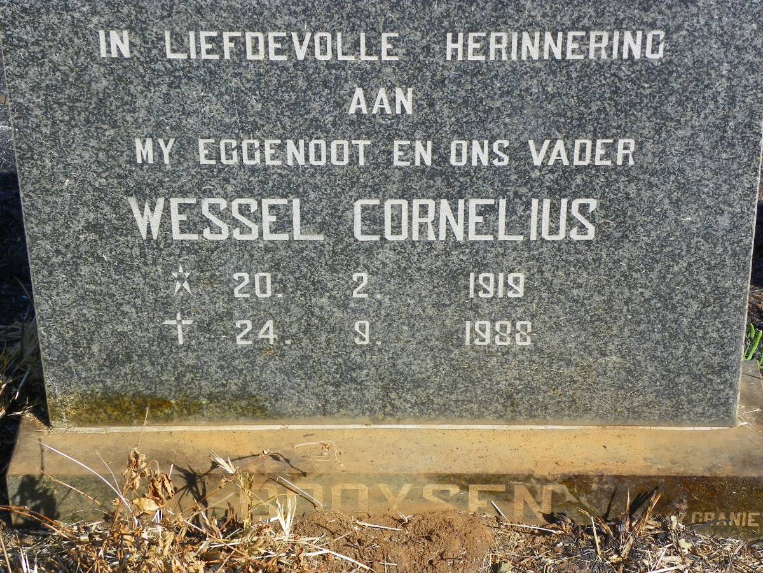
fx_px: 2204
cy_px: 286
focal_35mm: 100
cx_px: 382
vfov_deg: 14.8
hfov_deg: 19.6
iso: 64
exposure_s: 1/200
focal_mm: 17.8
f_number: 4.5
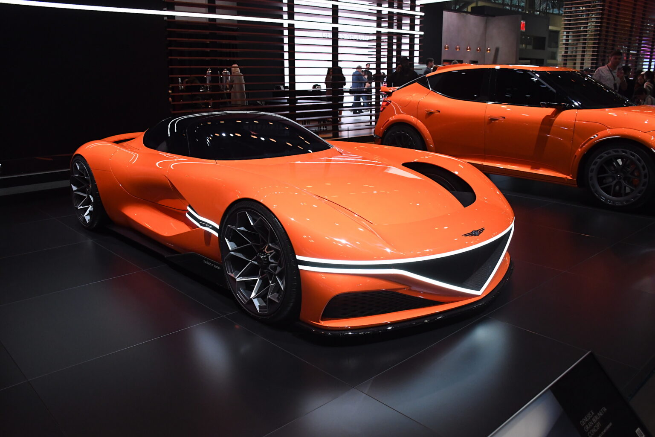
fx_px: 546
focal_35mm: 30
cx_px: 328
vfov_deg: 43.6
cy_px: 218
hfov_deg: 61.9
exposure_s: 1/500
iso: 2500
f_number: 5
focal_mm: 20
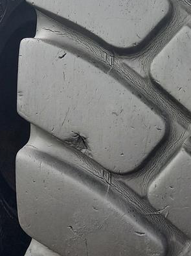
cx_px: 218
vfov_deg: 29.8
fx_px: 479
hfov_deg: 21.3
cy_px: 120
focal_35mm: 65
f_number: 1.8
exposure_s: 1/50
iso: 100
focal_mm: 4.65
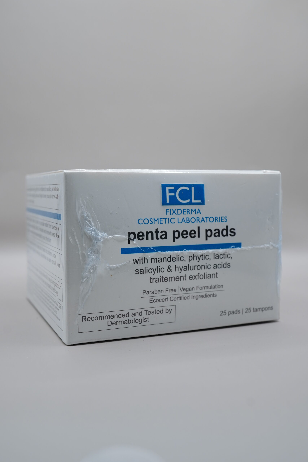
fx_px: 462
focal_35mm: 36
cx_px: 154
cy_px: 231
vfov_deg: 53.1
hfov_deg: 36.9
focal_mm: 24
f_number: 6.3
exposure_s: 1/80
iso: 250
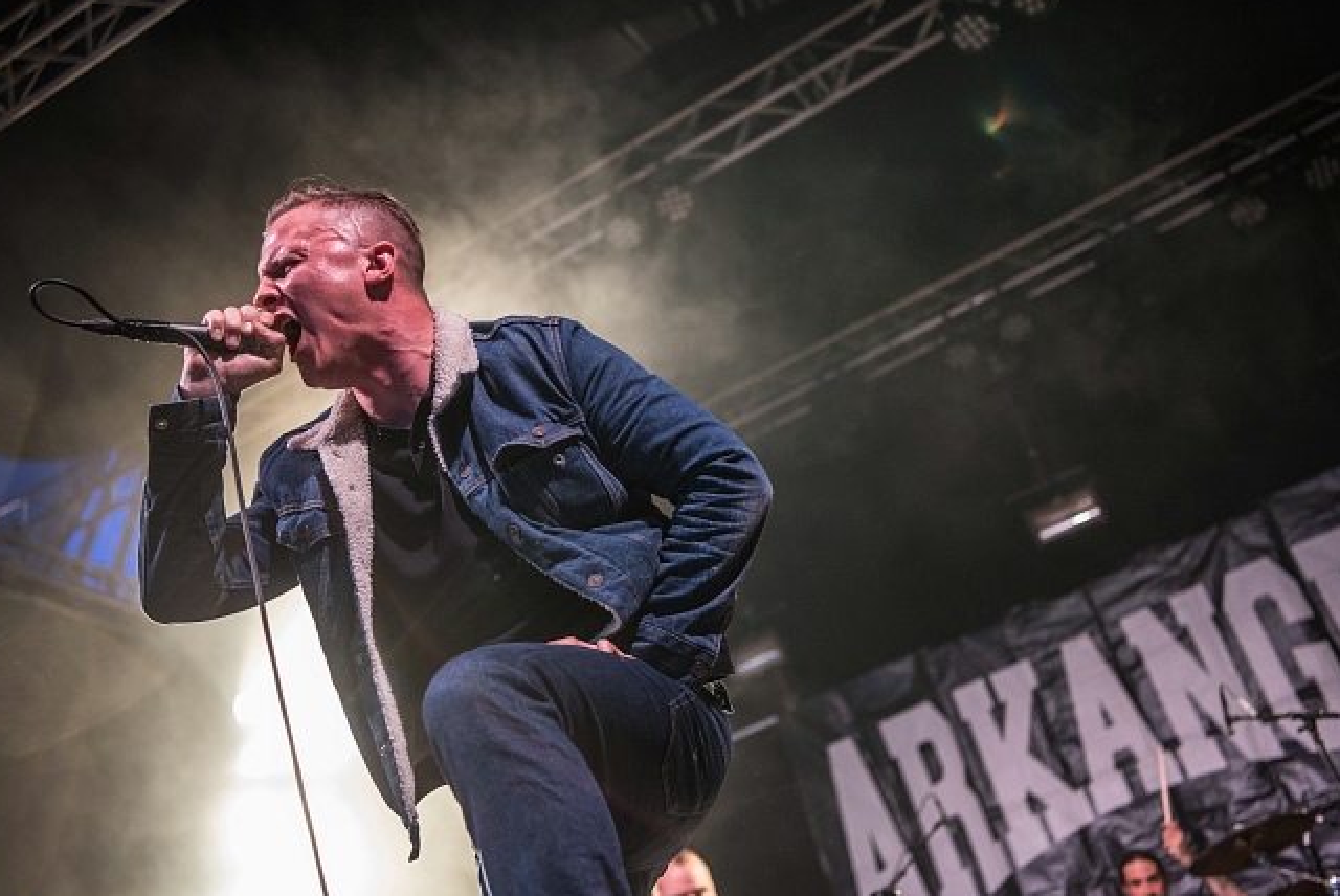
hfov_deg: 43.5
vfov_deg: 29.9
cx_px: 628
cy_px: 478
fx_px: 1676
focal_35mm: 45
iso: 800
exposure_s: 1/100
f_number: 2.8
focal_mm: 40
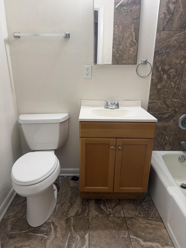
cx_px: 93
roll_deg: -1.2
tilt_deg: -17.4
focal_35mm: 24
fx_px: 172
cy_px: 124
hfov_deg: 56.8
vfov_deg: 71.6
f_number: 1.78
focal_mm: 6.76
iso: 200
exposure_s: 1/120
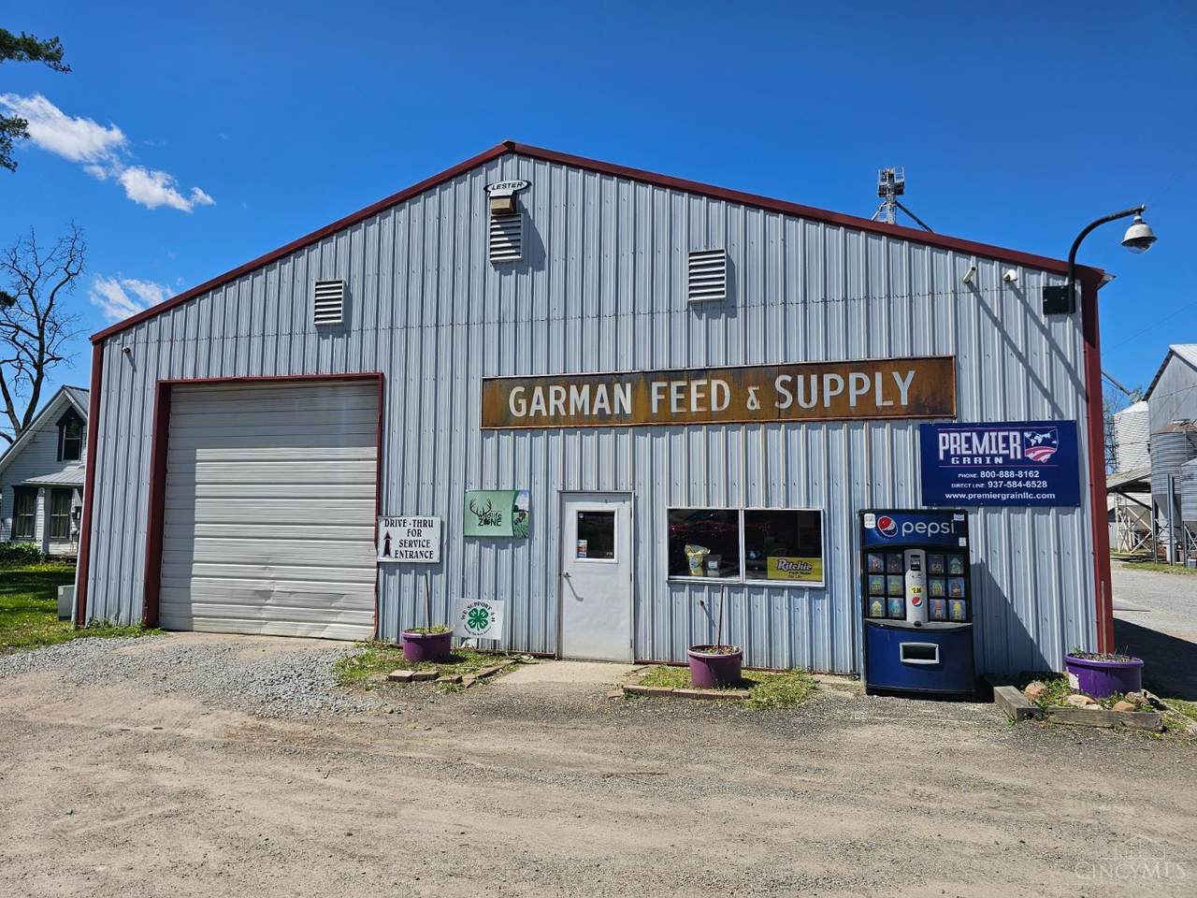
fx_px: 795
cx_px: 598
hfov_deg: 73.9
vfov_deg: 58.9
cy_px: 449
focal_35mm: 23
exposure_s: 1/1525
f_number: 1.7
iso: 16
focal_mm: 6.3
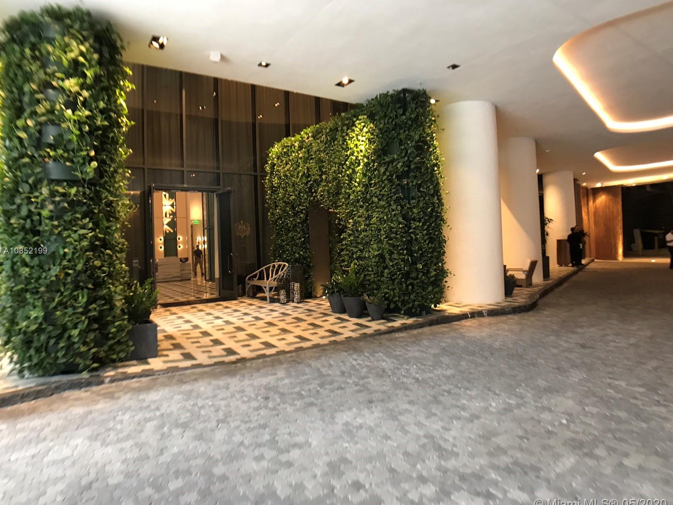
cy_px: 251
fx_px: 564
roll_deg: +1.6
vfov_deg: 48.2
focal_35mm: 29
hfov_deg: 61.6
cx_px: 327
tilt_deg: +0.6
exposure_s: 1/17
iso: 40
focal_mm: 3.99
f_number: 1.8
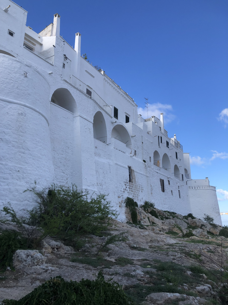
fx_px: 246
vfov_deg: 63.4
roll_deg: -0.6
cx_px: 114
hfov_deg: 49.7
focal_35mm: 28
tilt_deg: +17.2
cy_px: 152
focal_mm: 4
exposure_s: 1/1104
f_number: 1.8
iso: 20
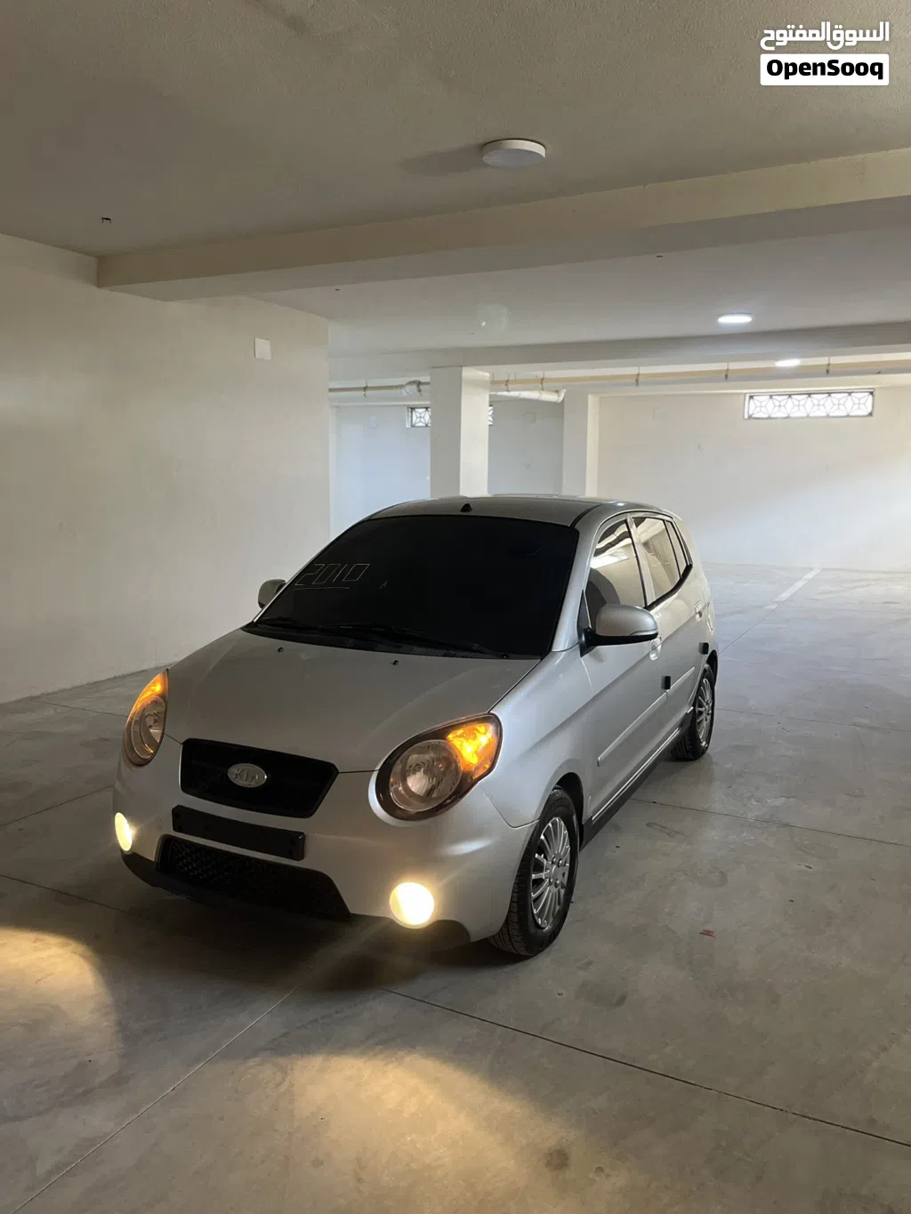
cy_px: 607
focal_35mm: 26
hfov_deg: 53.1
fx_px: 912
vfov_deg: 67.3
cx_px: 456
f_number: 1.6
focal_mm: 5.1
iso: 500
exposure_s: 1/60
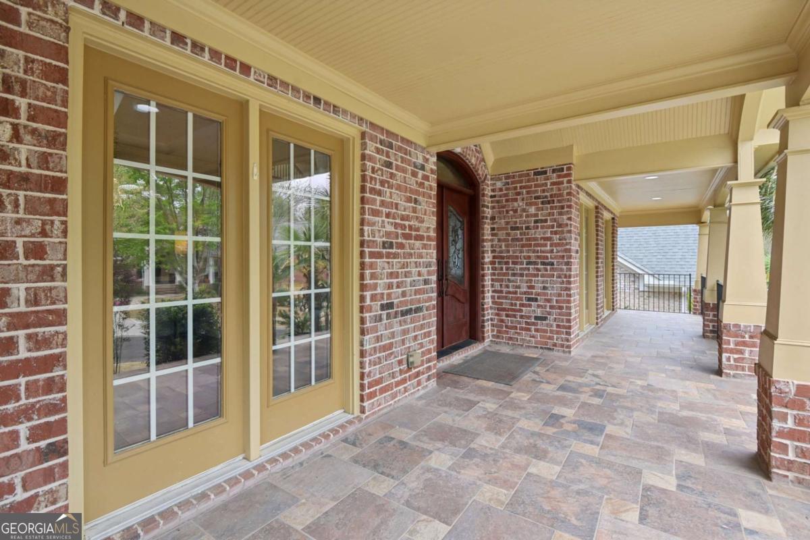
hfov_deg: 96.7
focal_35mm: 16
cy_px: 270
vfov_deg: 73.7
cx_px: 405
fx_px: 360
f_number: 8
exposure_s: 1/80
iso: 200
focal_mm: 16
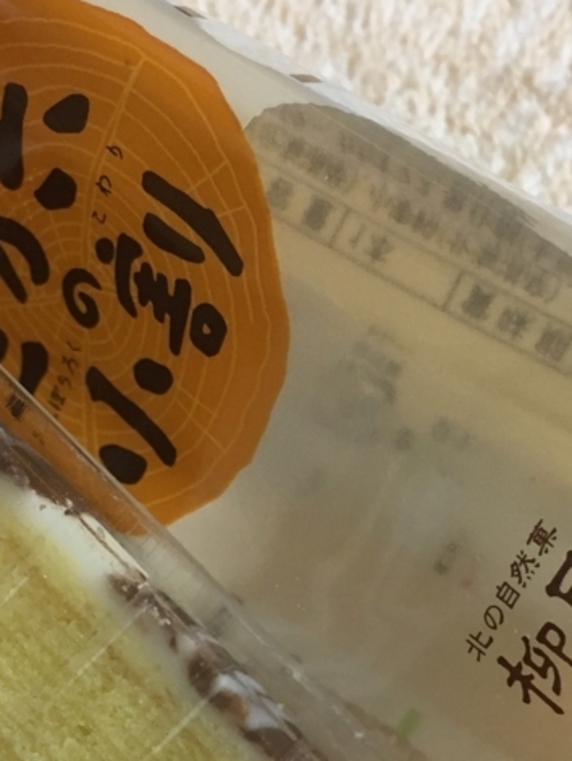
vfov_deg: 29.9
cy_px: 629
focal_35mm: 63
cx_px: 163
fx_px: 1386
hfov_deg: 23.1
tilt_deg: -72.0
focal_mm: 4.15
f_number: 2.2
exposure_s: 1/30
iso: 125
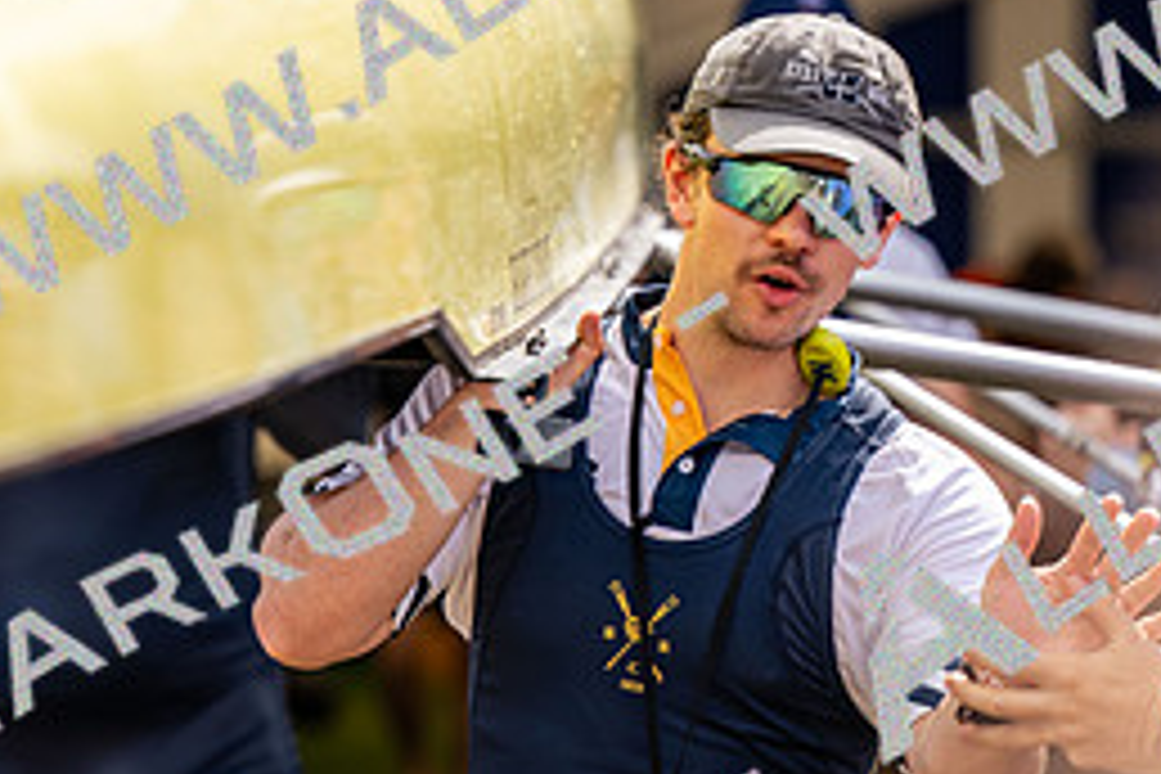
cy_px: 335
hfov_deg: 8.0
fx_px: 8352
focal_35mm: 259
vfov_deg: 5.3
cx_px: 472
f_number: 2.8
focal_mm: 115
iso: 80
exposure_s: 1/1000
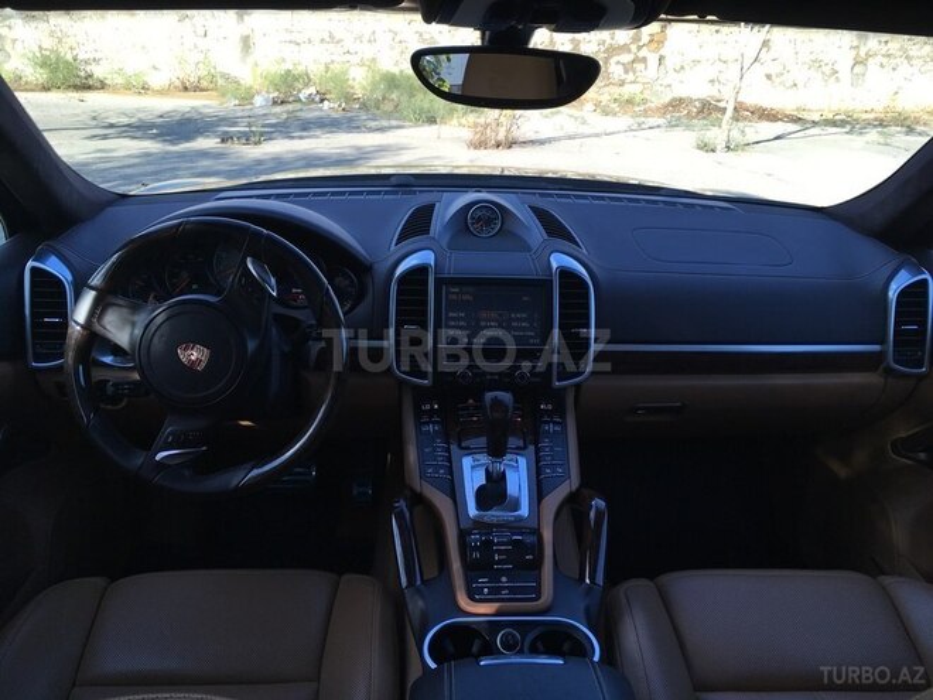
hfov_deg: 61.7
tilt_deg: -24.4
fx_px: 782
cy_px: 350
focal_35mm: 29
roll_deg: +0.0
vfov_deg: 48.2
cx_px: 466
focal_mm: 4.15
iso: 25
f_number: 2.2
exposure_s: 1/225
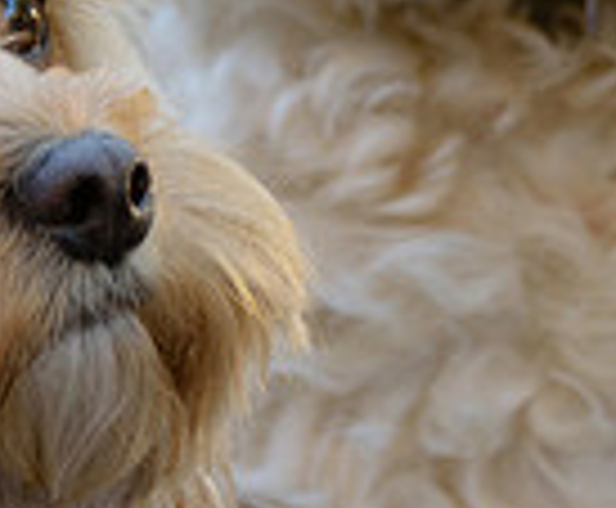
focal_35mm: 603
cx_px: 472
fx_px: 11128
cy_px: -260
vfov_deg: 2.6
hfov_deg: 3.2
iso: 1000
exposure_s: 1/320
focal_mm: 122
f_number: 5.6
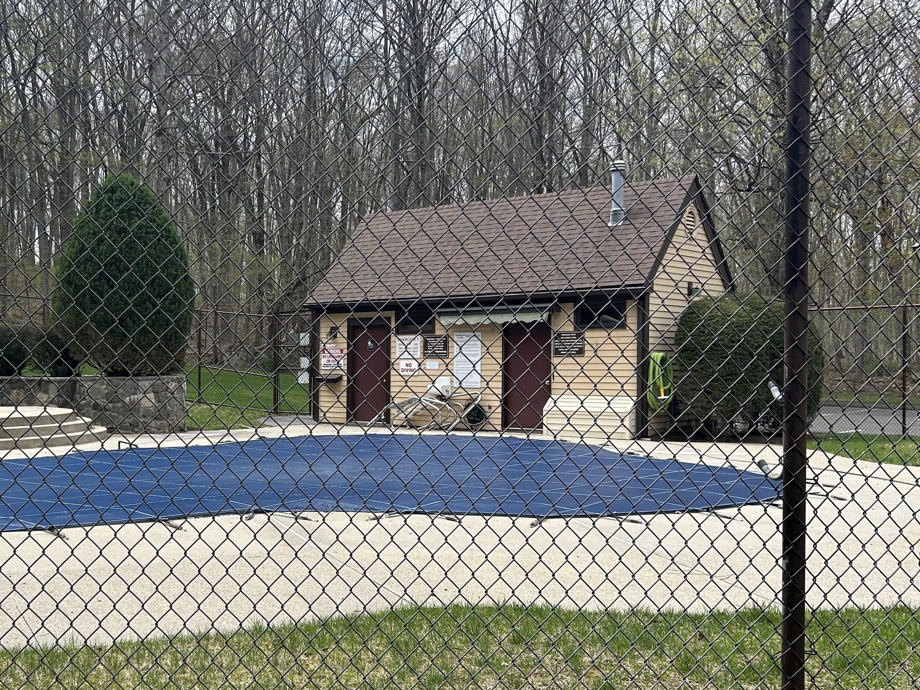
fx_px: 1116
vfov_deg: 34.3
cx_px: 271
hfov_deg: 43.8
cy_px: 394
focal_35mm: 42
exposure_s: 1/2299
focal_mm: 5.7
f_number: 1.5
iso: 50
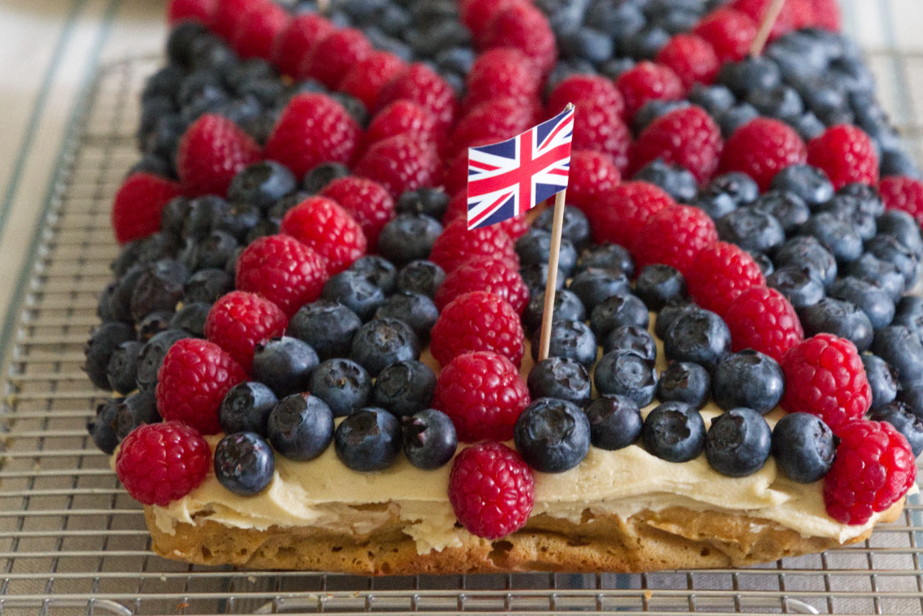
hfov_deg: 12.5
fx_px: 4205
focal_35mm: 164
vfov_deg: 8.4
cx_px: 546
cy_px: 236
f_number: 4
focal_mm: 60
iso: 3200
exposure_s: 1/50
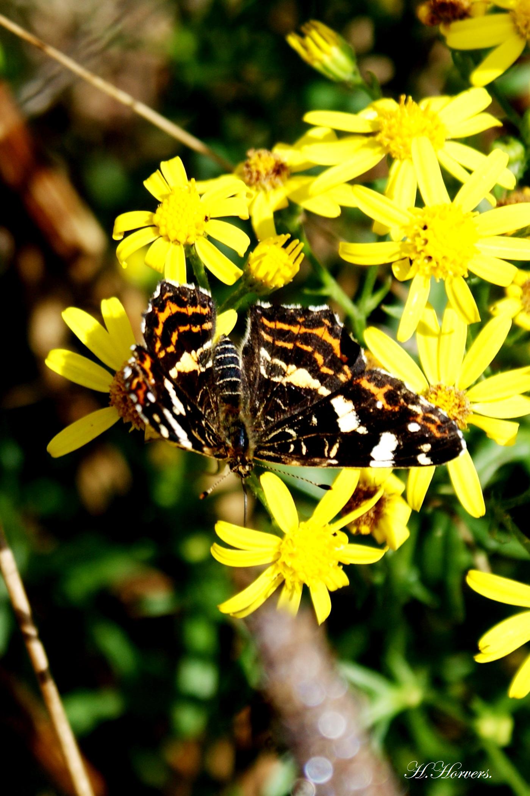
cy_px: 398
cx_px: 265
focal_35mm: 105
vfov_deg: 19.5
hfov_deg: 13.0
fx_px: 2318
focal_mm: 70
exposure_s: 1/250
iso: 100
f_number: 9
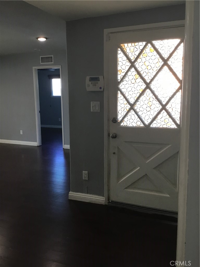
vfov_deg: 58.4
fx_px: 239
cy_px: 134
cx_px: 100
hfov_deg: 45.4
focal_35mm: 31
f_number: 2.4
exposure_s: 1/30
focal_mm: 3.3
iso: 64
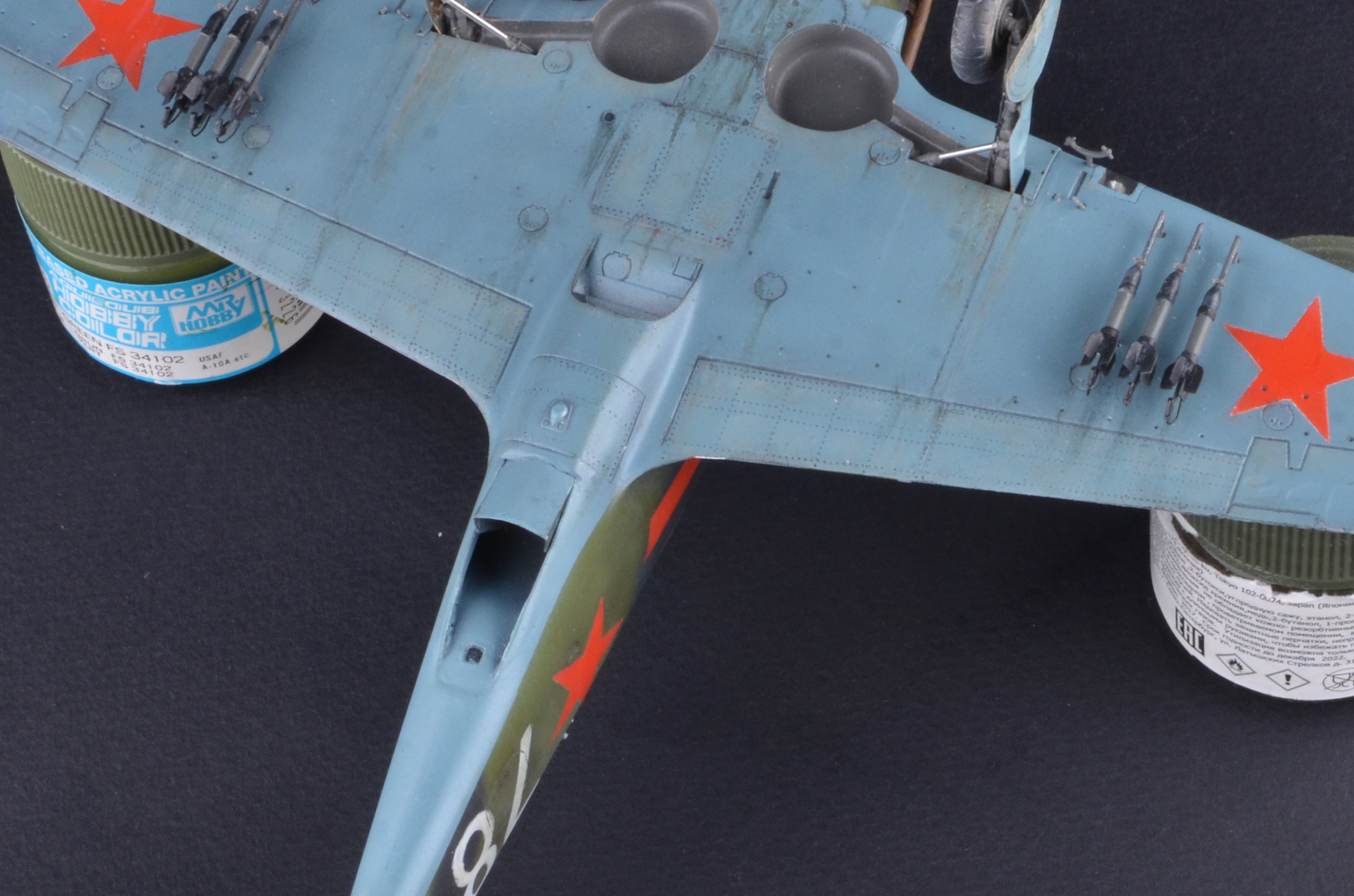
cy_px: 492
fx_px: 4054
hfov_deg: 18.9
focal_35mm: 108
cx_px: 582
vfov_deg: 12.6
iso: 400
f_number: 20
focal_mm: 35
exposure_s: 1/80
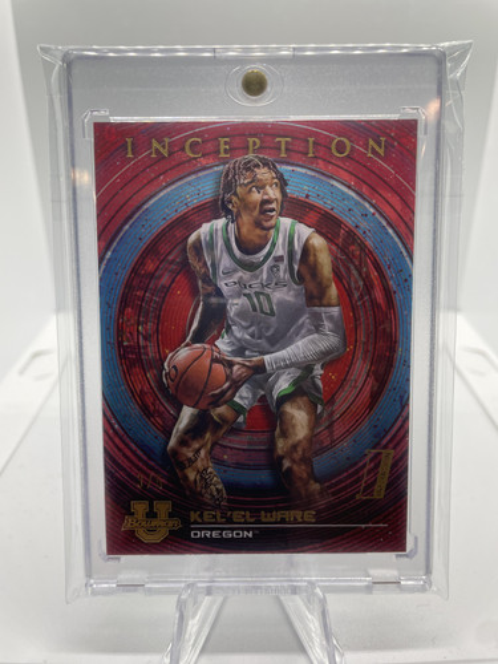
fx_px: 499
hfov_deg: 53.1
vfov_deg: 67.3
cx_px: 249
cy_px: 332
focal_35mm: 26
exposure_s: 1/216
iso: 32
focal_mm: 4.2
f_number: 1.6
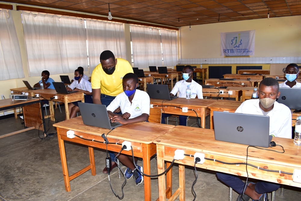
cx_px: 150
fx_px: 226
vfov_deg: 47.9
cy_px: 100
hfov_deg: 67.4
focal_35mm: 27
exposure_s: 1/200
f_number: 5.6
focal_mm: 18
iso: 800
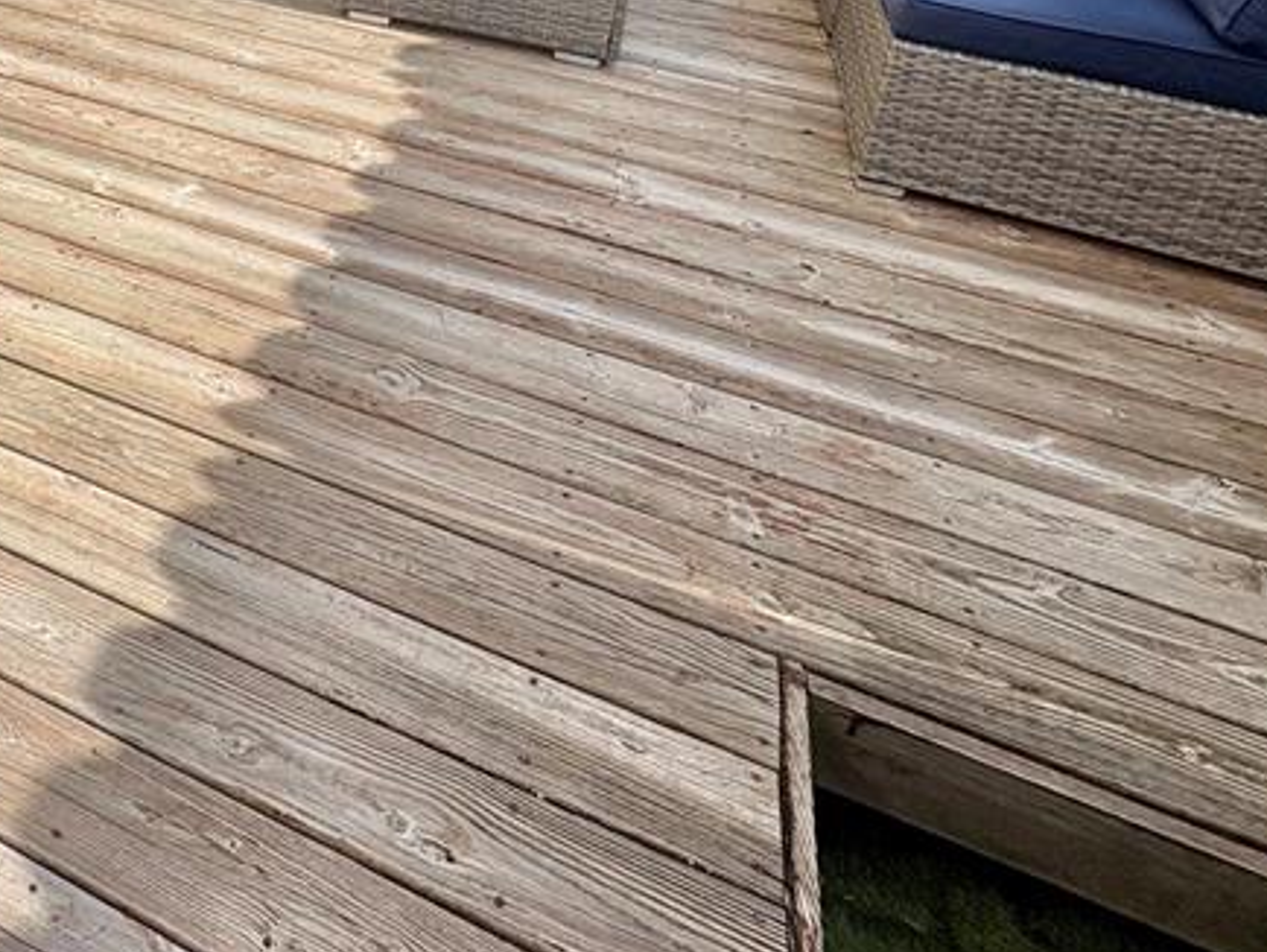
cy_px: -152
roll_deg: -1.1
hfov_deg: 48.6
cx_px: 96
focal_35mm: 33
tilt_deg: -19.5
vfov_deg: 35.2
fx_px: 1209
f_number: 2.2
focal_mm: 2.22
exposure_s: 1/2584
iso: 50
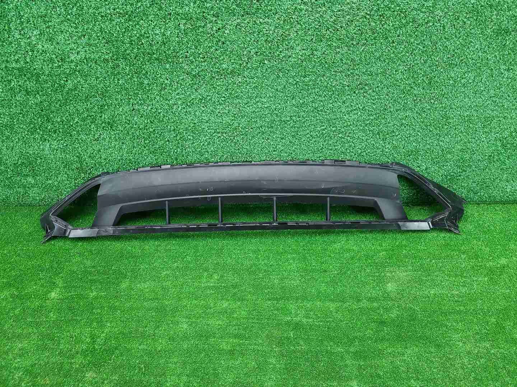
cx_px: 258
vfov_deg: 53.1
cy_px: 194
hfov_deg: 67.3
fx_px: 388
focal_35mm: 26
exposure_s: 1/50
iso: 259
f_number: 1.8
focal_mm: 5.4
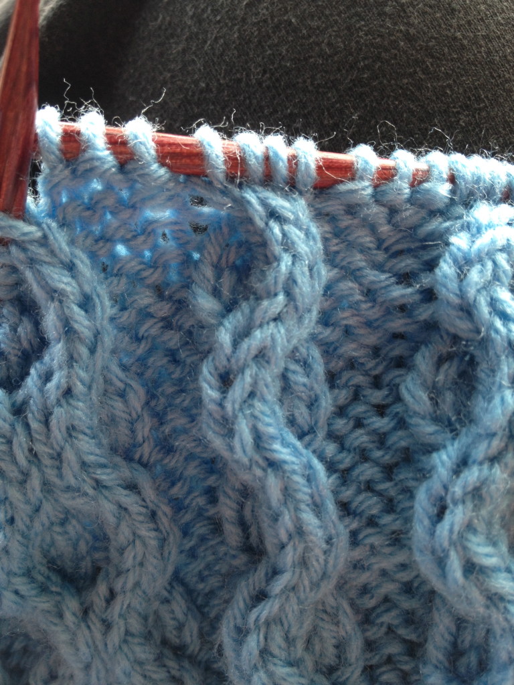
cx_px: 257
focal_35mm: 35
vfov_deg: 52.6
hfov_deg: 40.7
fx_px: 693
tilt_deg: -54.0
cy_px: 342
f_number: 2.4
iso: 50
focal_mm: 4.28
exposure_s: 1/20
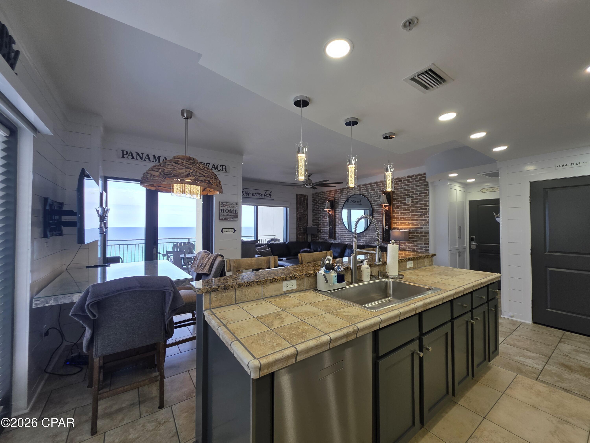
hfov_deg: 106.2
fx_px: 222
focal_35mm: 13
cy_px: 222
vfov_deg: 89.9
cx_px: 295
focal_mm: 2.2
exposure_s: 1/120
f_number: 1.9
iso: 32
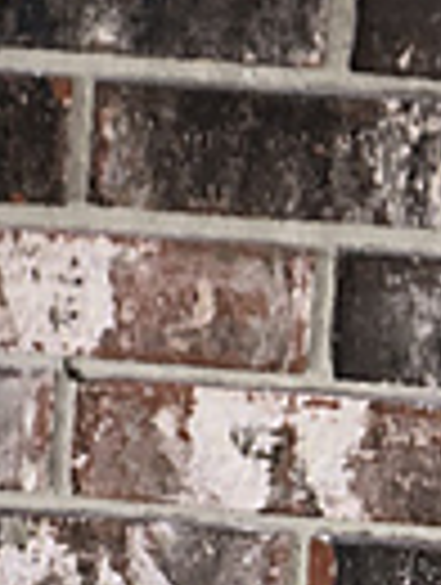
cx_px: -230
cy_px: -680
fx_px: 1998
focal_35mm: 118
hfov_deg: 12.0
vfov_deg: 13.5
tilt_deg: -9.4
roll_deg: -2.0
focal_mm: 6.86
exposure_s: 1/11
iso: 125
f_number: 1.78
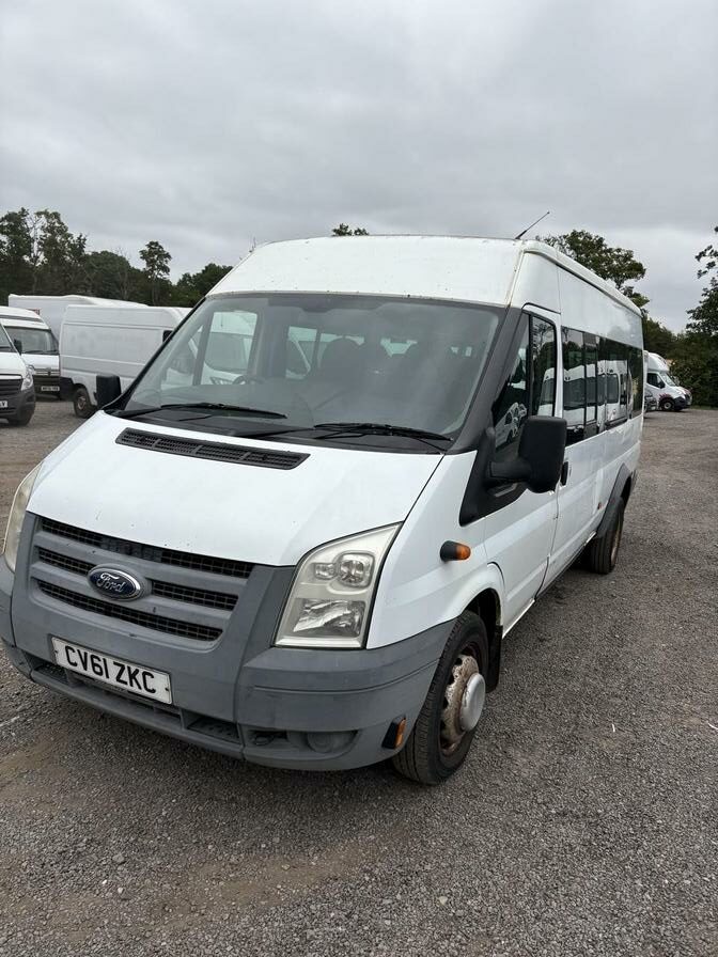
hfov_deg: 53.1
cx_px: 359
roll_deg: -1.1
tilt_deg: -6.3
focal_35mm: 26
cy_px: 478
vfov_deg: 67.3
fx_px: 719
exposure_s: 1/2208
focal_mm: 5.96
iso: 50
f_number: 1.6
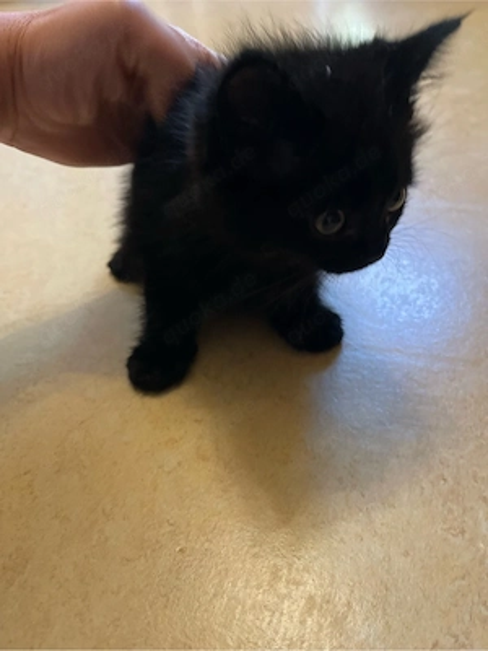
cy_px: 326
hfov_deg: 53.1
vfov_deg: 67.3
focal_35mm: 26
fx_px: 489
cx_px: 244
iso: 500
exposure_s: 1/33
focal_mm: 5.1
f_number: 1.6
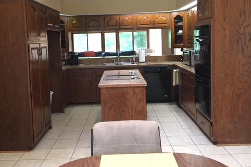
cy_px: 60
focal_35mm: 37
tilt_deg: -3.7
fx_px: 258
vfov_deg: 35.7
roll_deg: +2.7
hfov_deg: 51.8
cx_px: 117
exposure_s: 1/30
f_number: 2.2
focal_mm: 4.15
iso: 200
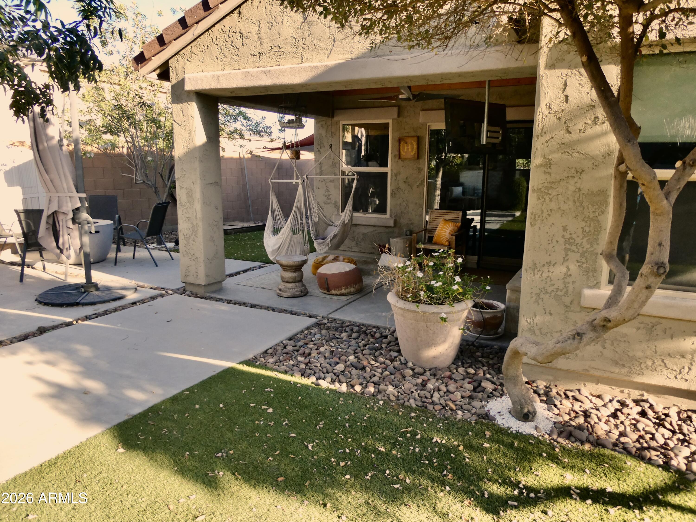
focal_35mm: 24
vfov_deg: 56.8
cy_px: 261
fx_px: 483
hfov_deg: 71.6
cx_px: 348
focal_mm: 4.3
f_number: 3.3
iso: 80
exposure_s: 1/200
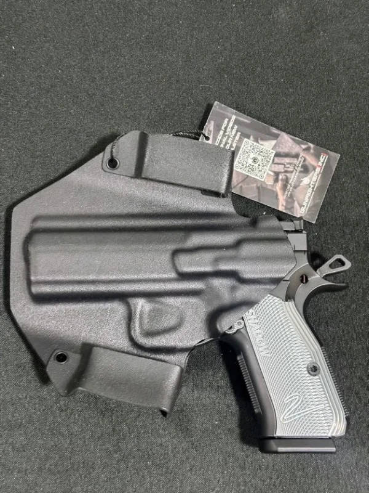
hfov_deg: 28.0
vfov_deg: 36.8
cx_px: 184
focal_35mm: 52
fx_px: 739
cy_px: 246
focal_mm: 5.96
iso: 320
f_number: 1.6
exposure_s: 1/30
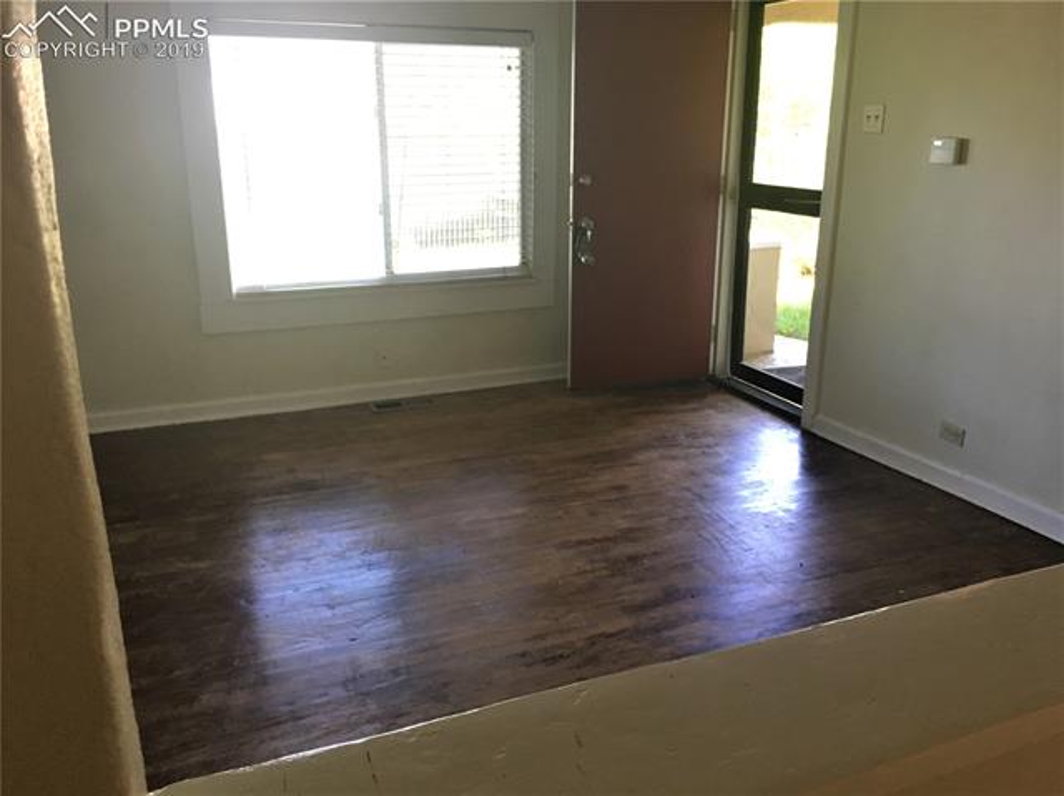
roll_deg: +1.1
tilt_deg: -17.2
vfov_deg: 48.2
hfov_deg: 61.7
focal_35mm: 29
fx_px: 891
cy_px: 398
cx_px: 532
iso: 80
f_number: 2.2
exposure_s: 1/30
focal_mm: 4.15
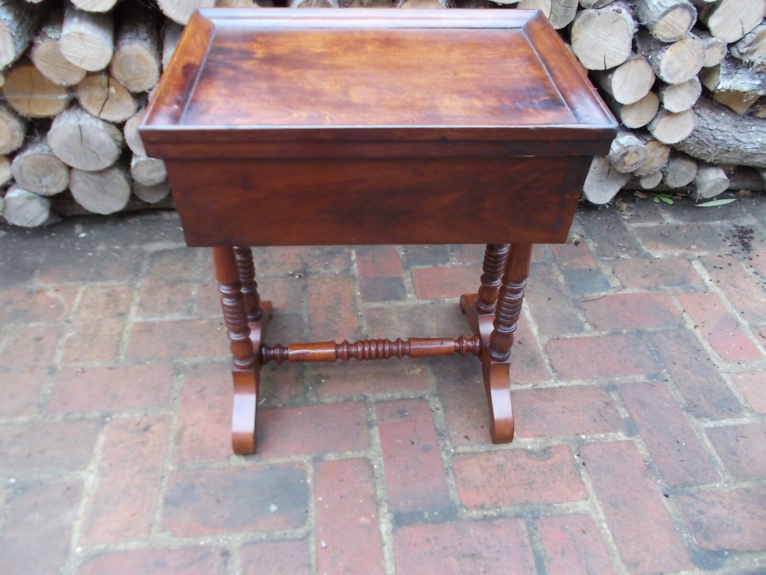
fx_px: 575
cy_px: 288
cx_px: 383
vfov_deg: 53.1
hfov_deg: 67.3
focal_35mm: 26
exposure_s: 1/25
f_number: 3.2
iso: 160
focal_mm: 4.6
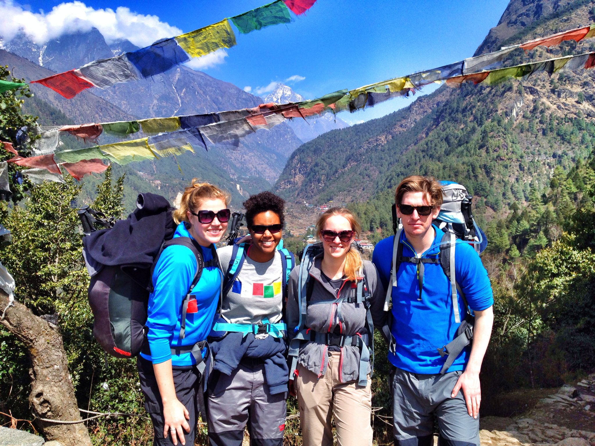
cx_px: 298
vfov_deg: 40.7
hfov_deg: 52.6
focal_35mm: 35
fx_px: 602
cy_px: 223
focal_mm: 4.28
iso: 50
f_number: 2.4
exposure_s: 1/1104
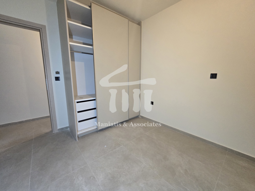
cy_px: 96
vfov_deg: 89.9
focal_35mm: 13
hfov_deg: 106.2
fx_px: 96
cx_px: 128
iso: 500
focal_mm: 2.2
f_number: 2.2
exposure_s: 1/50
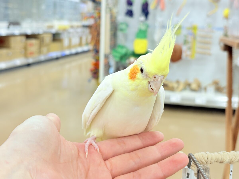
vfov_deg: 28.0
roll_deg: -0.7
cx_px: 120
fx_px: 359
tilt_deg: -10.4
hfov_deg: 36.8
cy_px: 90
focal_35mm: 52
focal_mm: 5.96
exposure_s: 1/50
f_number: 1.6
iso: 40
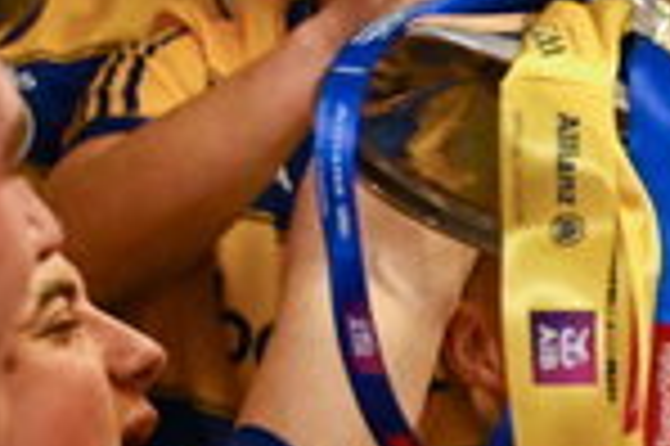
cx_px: 1457
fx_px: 6655
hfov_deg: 5.6
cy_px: 687
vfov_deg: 3.8
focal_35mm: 358
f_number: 2.8
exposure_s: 1/800
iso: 2500
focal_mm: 52
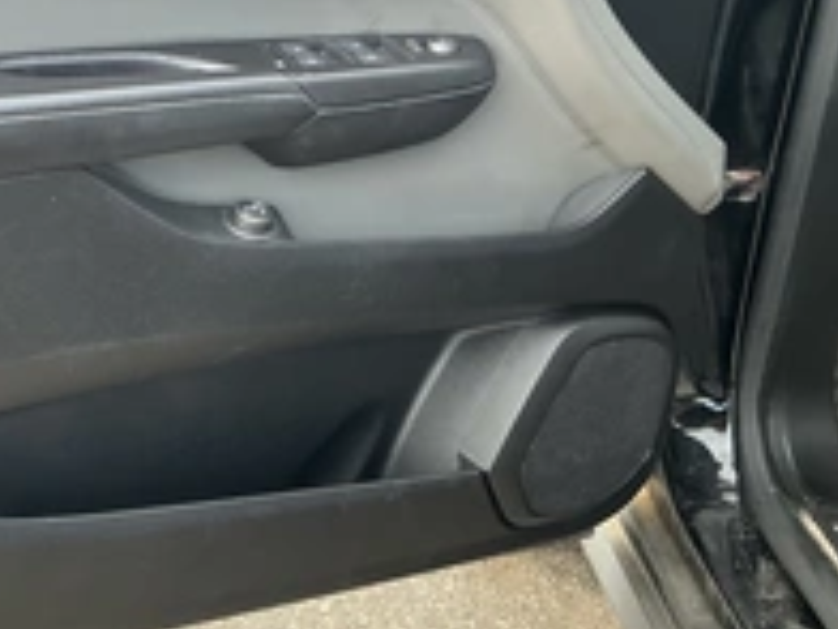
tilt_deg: -22.1
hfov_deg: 31.9
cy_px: 154
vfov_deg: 25.3
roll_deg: +0.9
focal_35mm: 57
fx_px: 1380
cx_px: 60
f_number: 1.8
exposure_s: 1/122
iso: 32
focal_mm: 3
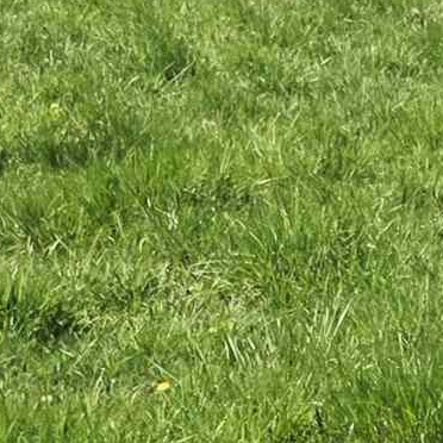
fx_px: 2432
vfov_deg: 10.0
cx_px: 811
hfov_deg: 9.8
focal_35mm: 168
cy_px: -280
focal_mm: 6.3
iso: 80
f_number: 1.7
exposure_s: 1/10000
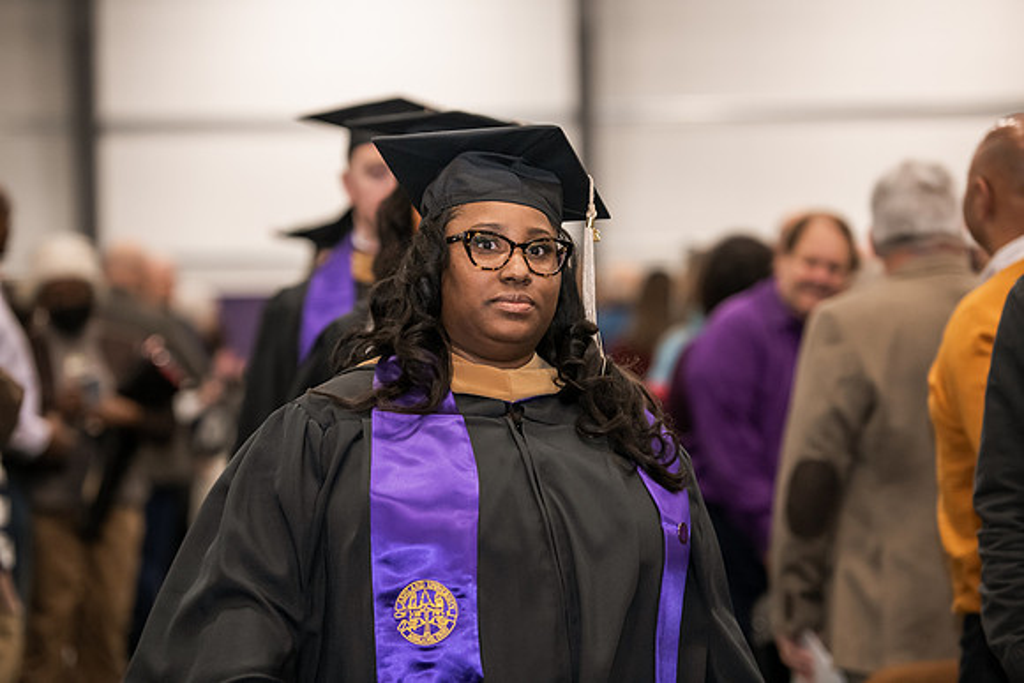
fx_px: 3556
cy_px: 342
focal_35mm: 125
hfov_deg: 16.4
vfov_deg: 11.0
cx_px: 512
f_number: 3.2
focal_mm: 125
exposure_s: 1/200
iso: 2000
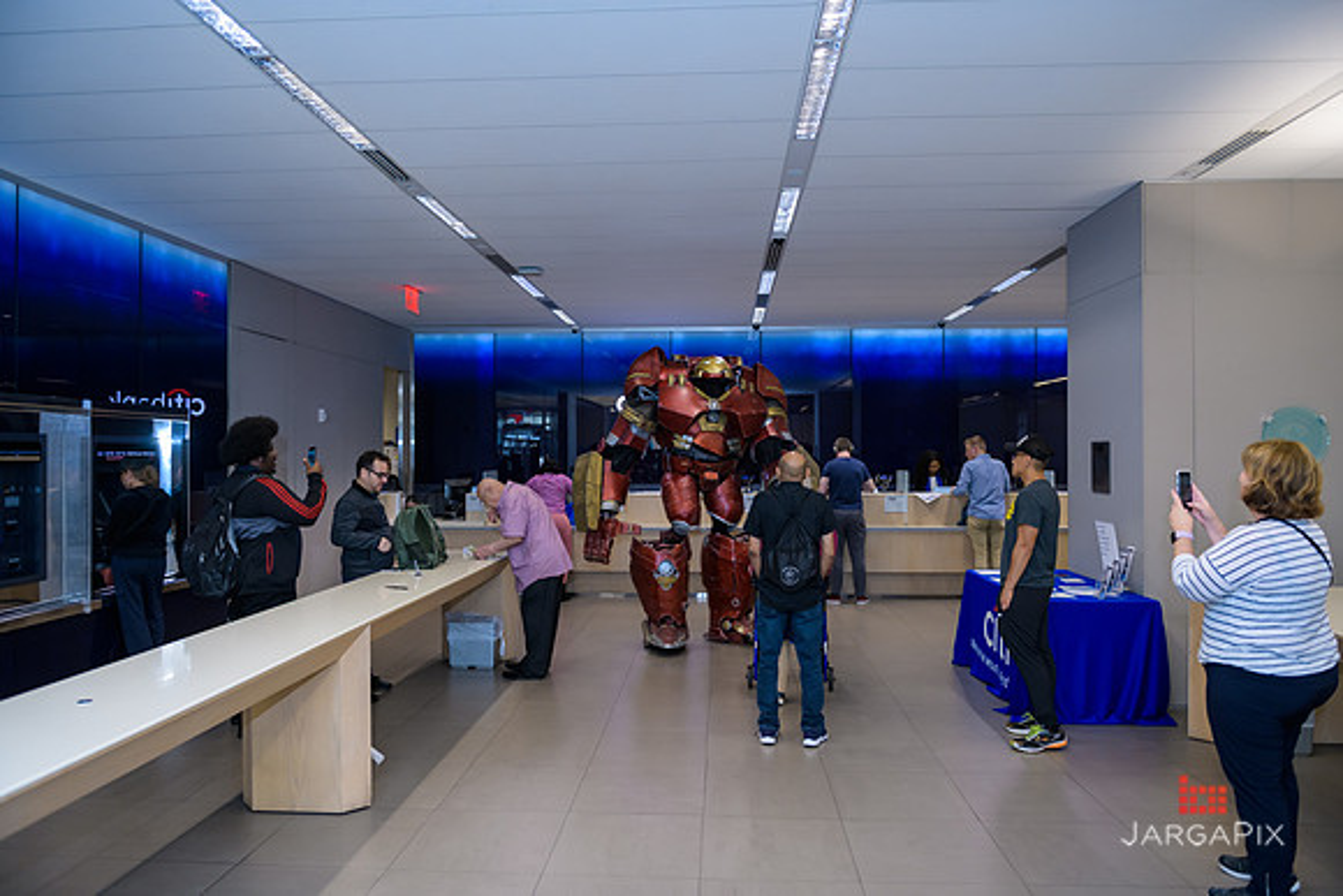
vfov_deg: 53.2
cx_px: 672
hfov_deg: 73.7
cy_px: 448
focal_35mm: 24
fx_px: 896
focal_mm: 24
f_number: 3.2
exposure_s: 1/125
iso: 800
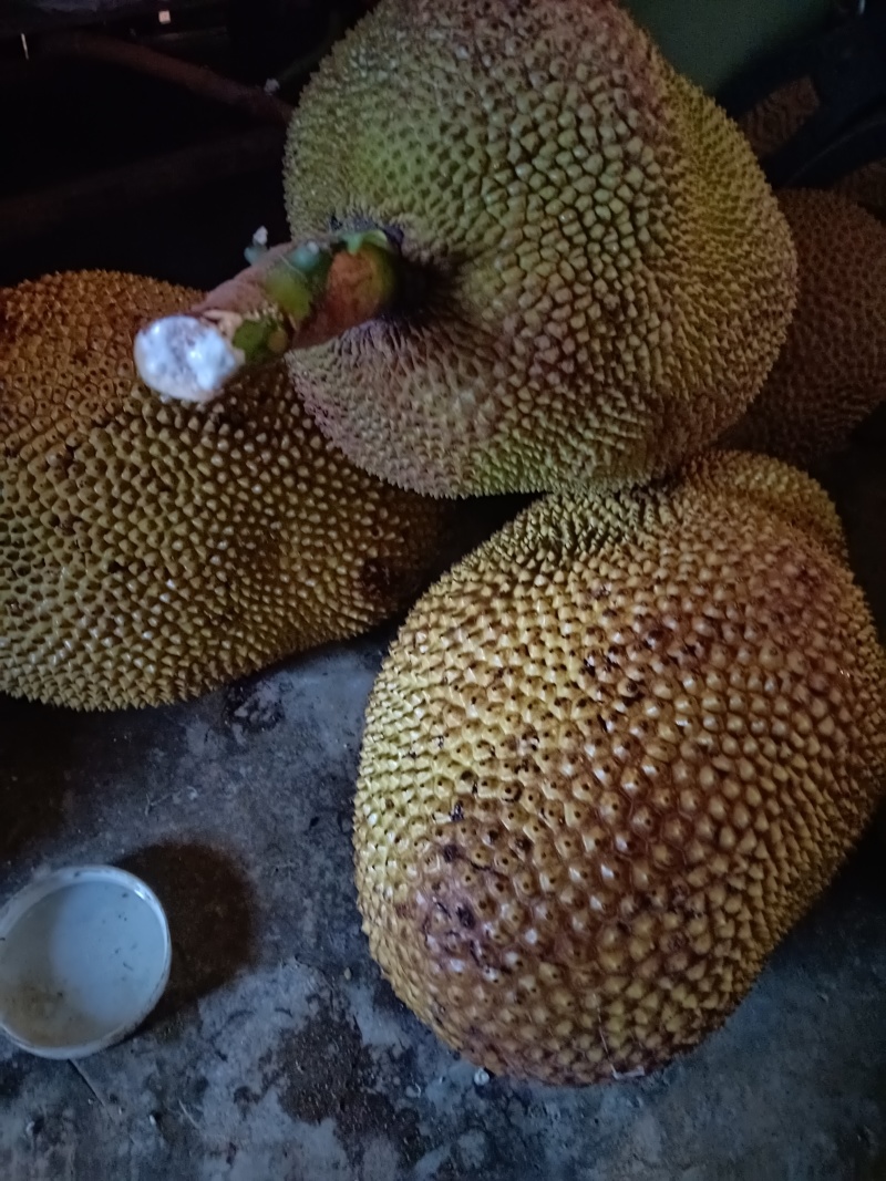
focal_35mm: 26
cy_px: 590
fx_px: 887
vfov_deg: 67.3
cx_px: 443
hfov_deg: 53.1
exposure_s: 1/14.3
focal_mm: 4.05
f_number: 1.8
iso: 11050
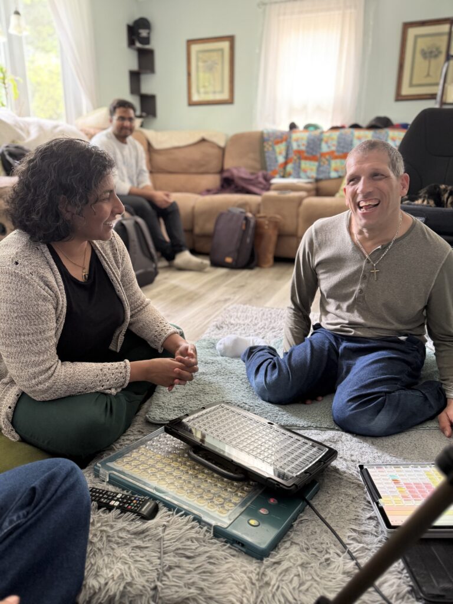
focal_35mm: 24
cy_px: 302
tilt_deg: -16.5
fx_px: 419
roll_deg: -0.7
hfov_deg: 56.8
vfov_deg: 71.6
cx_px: 226
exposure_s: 1/60
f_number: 1.78
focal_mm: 6.76
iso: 250
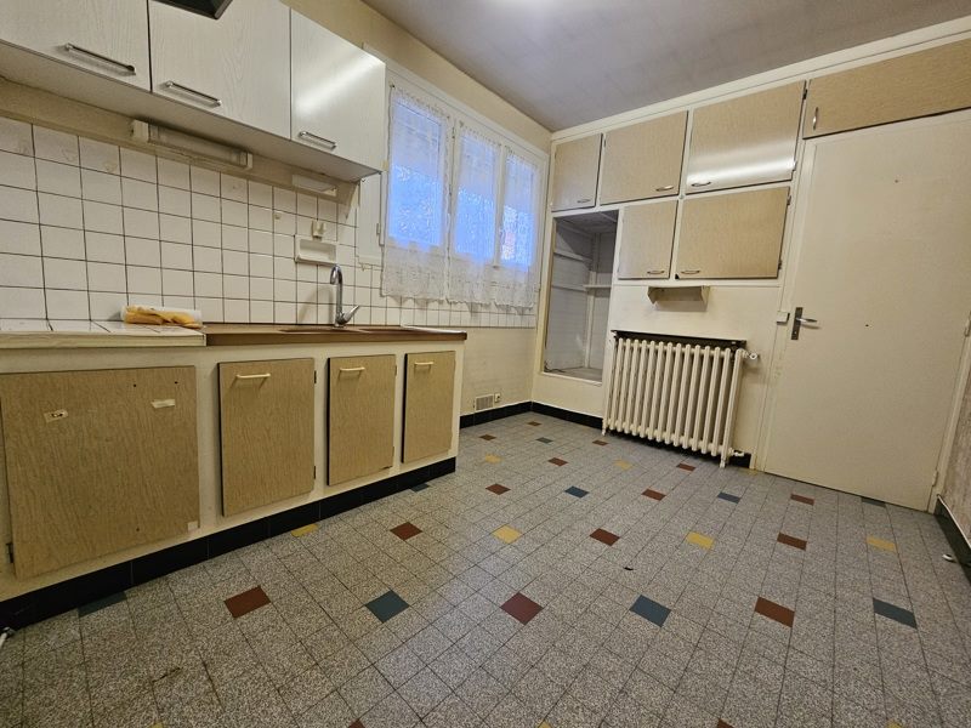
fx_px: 365
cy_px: 364
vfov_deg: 89.9
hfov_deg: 106.2
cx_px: 486
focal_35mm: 13
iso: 500
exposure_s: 1/33.3
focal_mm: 2.2
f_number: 2.2
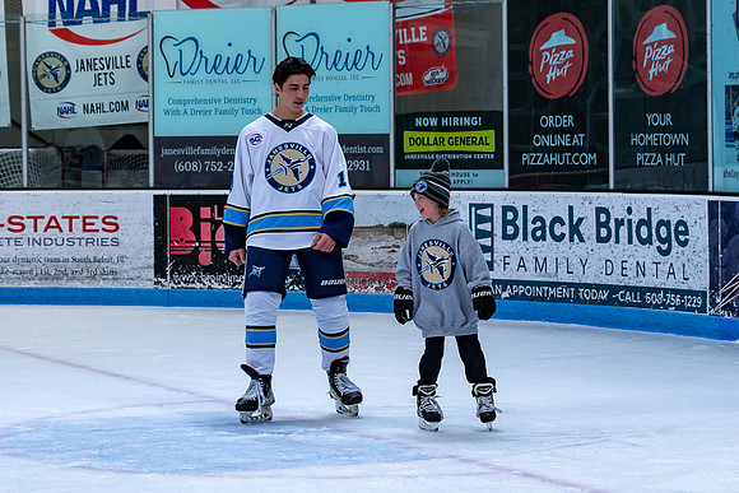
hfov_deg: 15.5
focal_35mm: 133
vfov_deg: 10.4
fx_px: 2721
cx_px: 323
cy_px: 254
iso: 400
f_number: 4
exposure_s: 1/400
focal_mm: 65
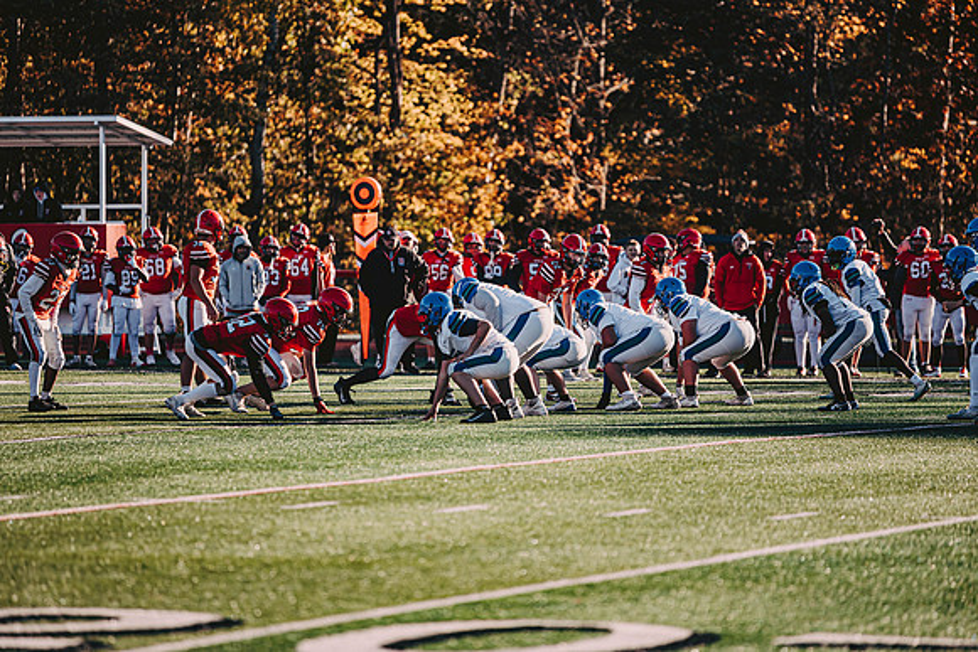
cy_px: 326
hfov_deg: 10.3
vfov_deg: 6.9
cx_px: 489
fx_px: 5434
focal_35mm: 200
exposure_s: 1/800
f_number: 2.8
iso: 160
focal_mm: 200
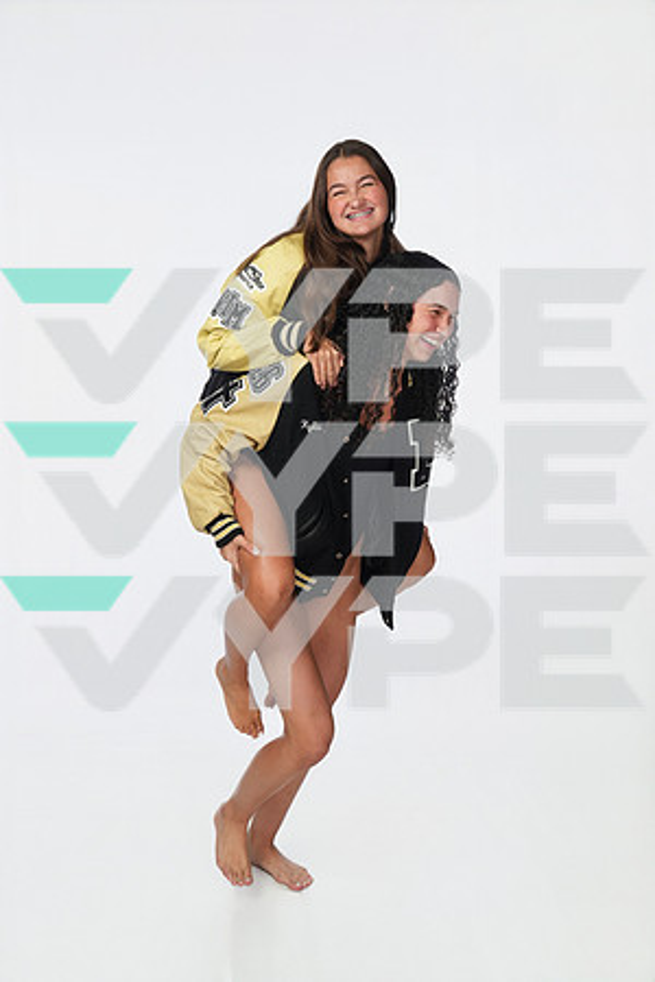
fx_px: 1201
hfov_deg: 30.5
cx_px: 328
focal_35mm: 44
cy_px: 491
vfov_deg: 44.5
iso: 640
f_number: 7.1
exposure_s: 1/250
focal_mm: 44
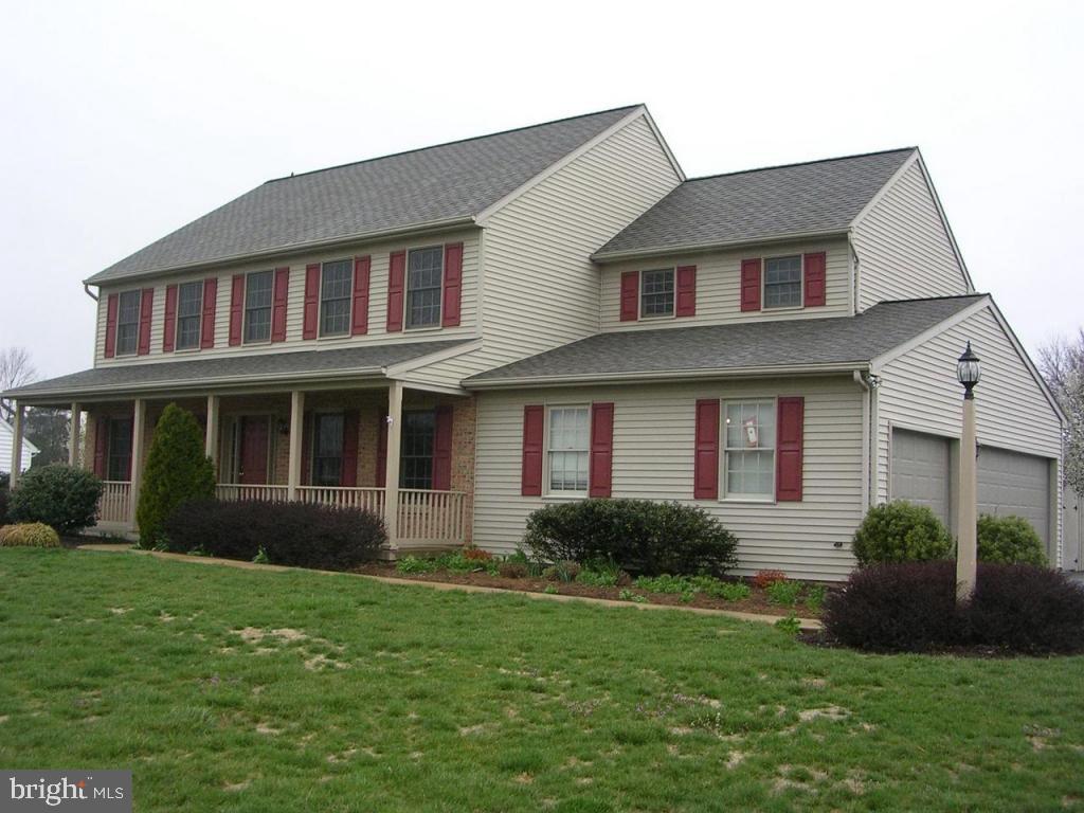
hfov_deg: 49.0
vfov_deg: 37.7
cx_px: 542
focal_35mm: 38
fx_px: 1190
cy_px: 406
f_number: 2.8
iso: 50
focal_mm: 5.8
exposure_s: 1/133
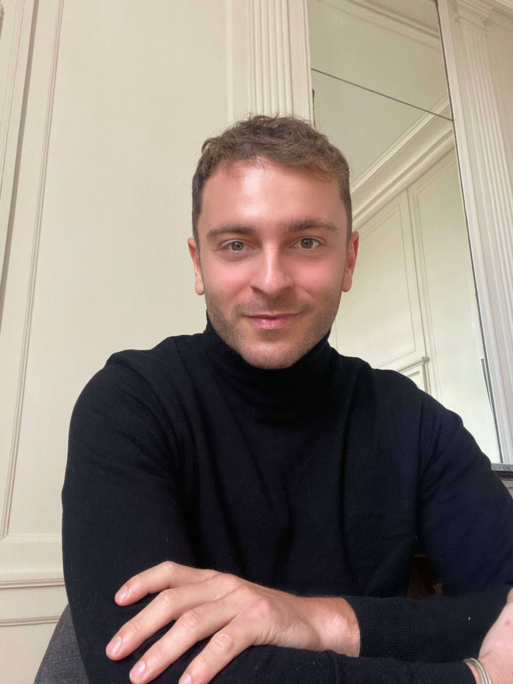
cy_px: 342
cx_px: 256
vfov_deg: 60.0
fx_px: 593
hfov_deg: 46.8
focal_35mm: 30
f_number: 2.2
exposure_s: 1/33
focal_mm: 2.71
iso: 320
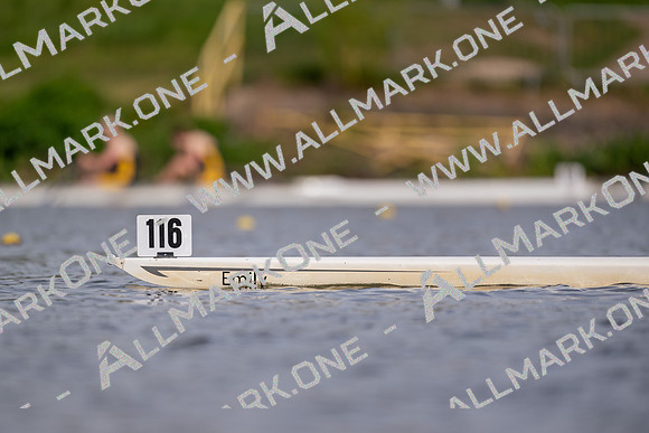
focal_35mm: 600
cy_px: 216
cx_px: 324
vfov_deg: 2.3
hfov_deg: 3.4
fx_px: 10819
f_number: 4
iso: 220
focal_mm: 600
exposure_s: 1/2500
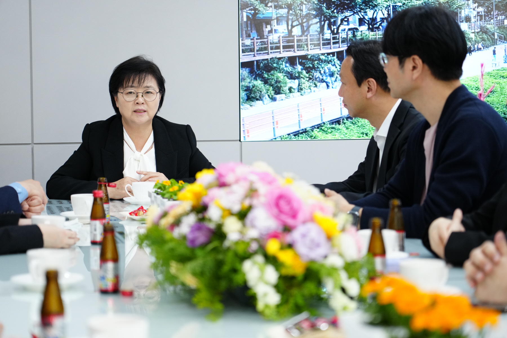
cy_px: 169
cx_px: 254
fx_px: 1479
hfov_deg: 19.5
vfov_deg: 13.0
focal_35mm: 105
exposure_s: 1/125
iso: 2000
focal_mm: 105
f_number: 4
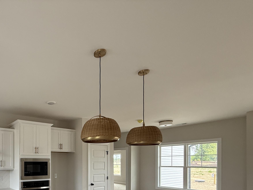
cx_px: 38
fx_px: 175
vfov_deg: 51.7
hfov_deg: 63.0
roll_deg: -0.2
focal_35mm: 24
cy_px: 163
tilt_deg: +1.1
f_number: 2.2
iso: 200
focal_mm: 2.22
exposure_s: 1/99
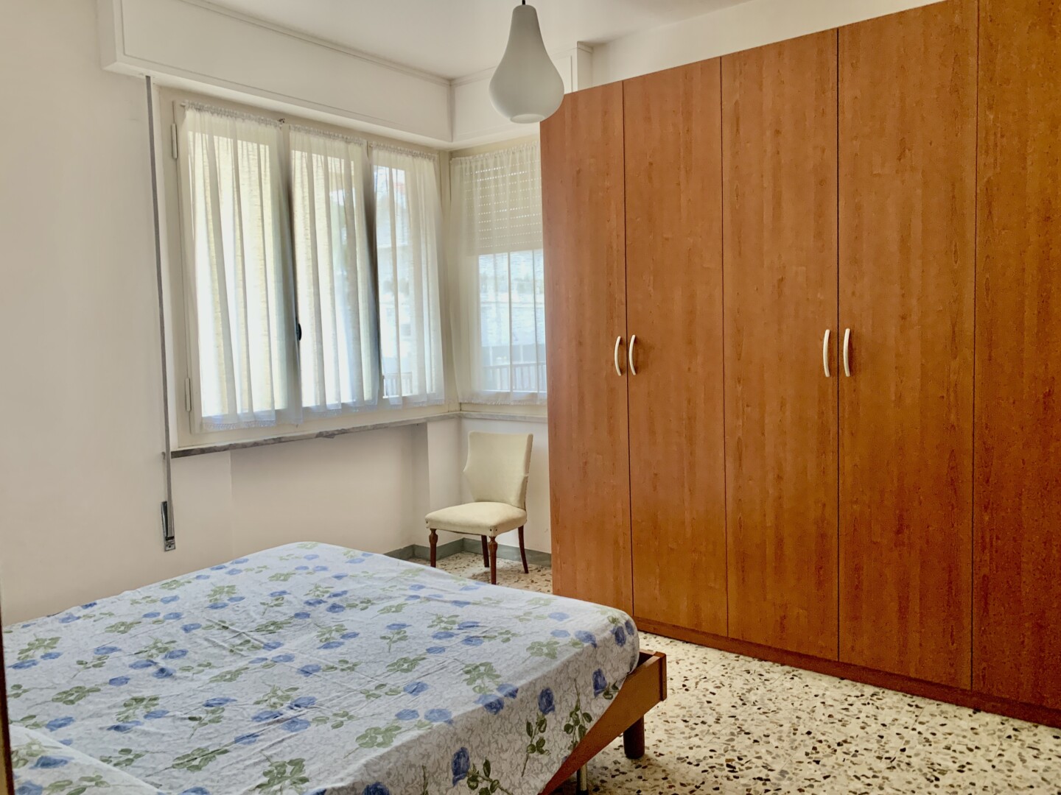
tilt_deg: -0.8
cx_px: 530
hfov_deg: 67.3
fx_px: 797
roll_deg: +0.8
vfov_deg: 53.1
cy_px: 398
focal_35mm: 26
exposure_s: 1/60
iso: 125
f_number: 1.8
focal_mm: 4.25
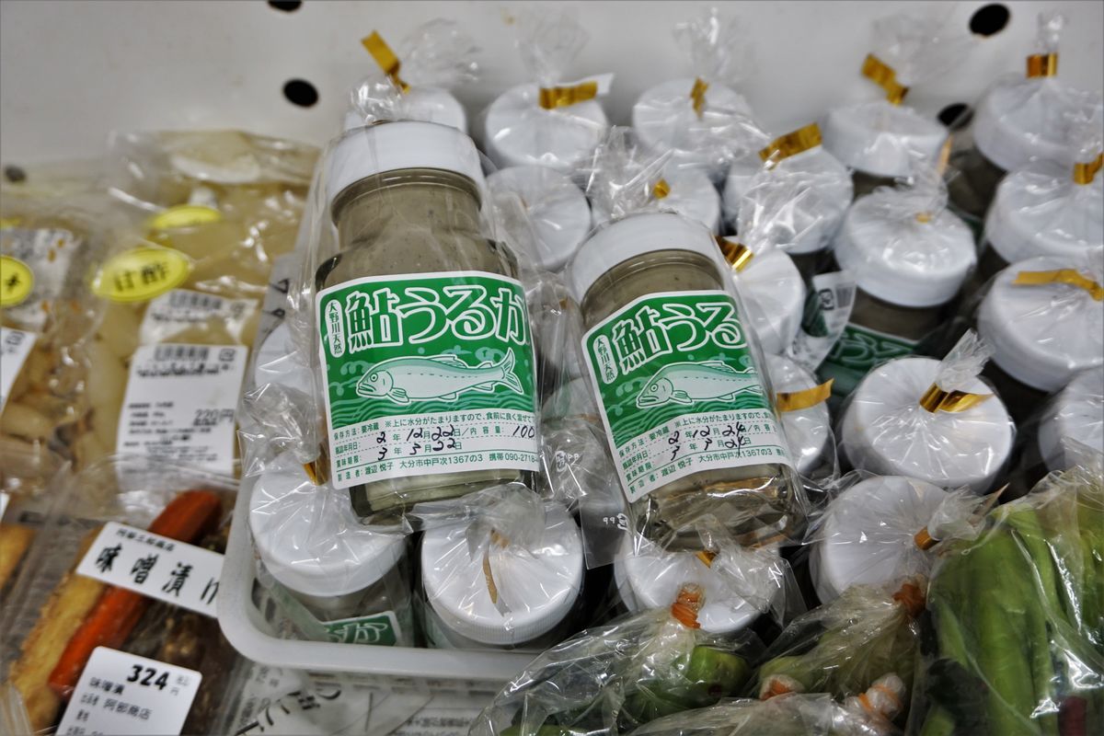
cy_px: 368
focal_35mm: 34
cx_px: 552
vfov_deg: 38.4
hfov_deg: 55.1
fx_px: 1058
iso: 400
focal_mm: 23
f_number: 4
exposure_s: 1/60
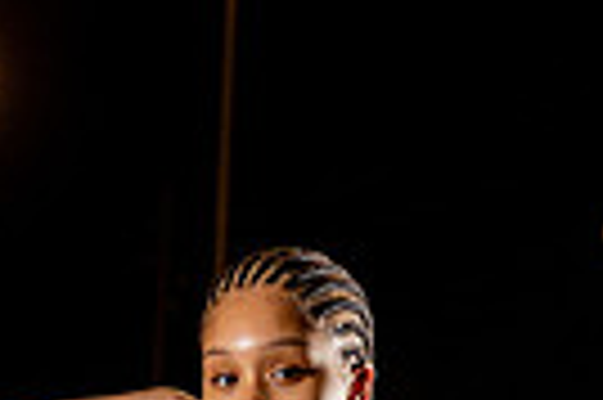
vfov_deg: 7.8
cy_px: 998
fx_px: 2693
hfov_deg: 12.8
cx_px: 256
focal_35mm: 161
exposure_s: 1/250
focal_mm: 48
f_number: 4
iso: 800
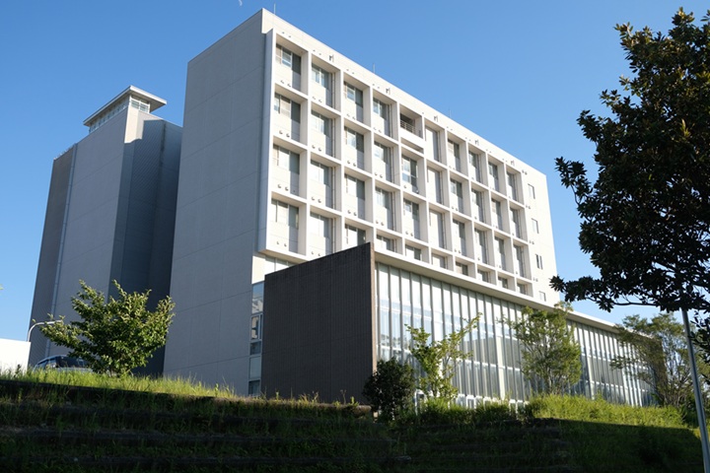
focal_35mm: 33
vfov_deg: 40.0
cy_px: 236
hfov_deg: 57.2
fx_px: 651
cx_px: 355
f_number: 4
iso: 320
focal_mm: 22.3
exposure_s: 1/1300
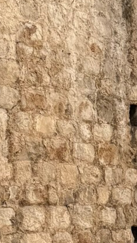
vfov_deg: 16.0
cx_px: 206
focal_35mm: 128
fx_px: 827
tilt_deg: -7.4
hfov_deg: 9.2
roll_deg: +3.7
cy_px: 301
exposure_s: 1/1488
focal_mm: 6.76
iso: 80
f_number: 1.78
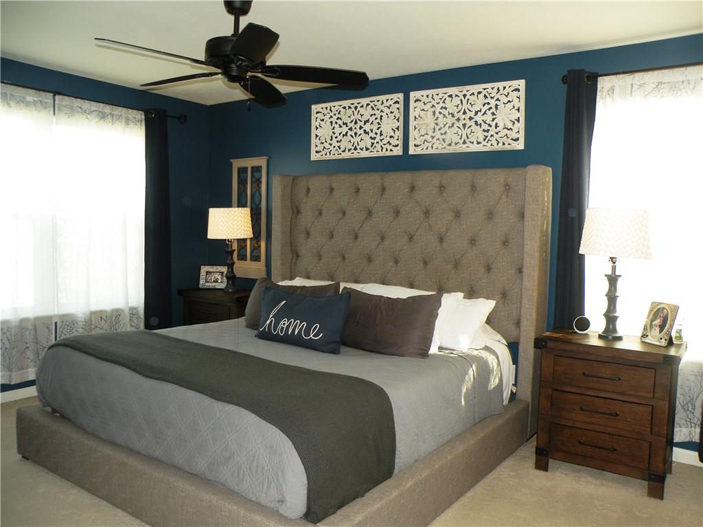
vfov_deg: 51.4
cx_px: 352
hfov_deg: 65.3
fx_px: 548
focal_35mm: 27
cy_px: 264
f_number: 2.8
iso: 82
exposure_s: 1/53.8
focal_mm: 4.7
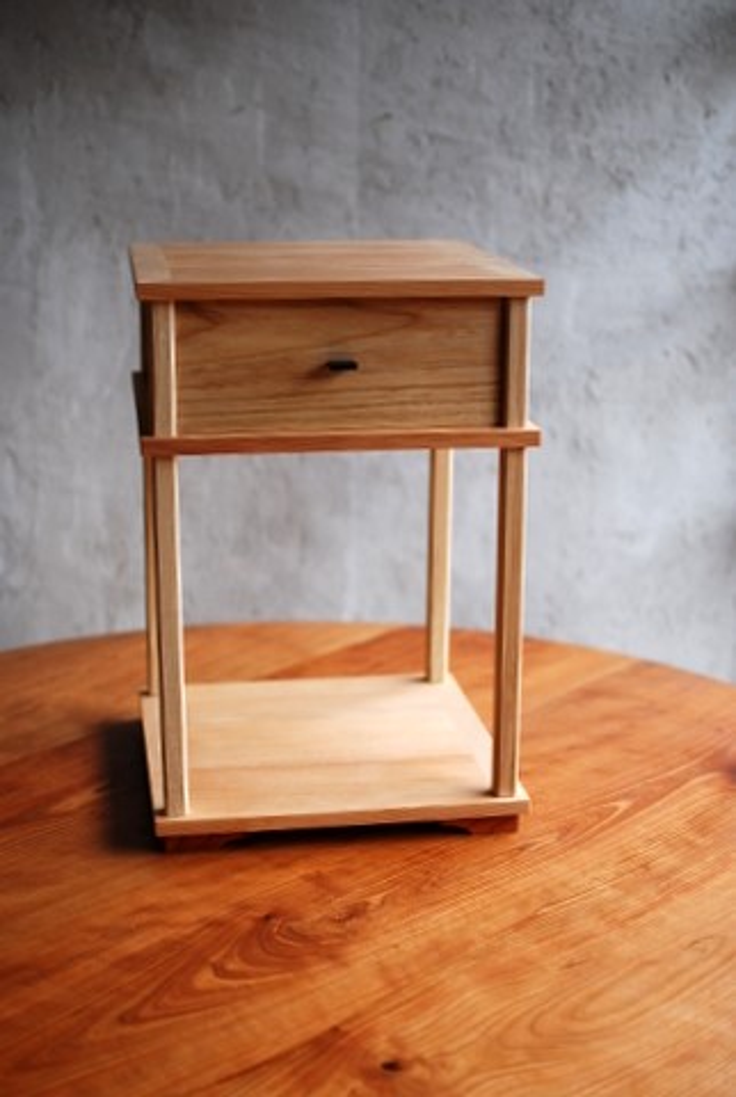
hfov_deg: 25.9
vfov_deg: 37.8
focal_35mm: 52
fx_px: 1603
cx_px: 368
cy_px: 548
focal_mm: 35
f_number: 1.8
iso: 160
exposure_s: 1/200
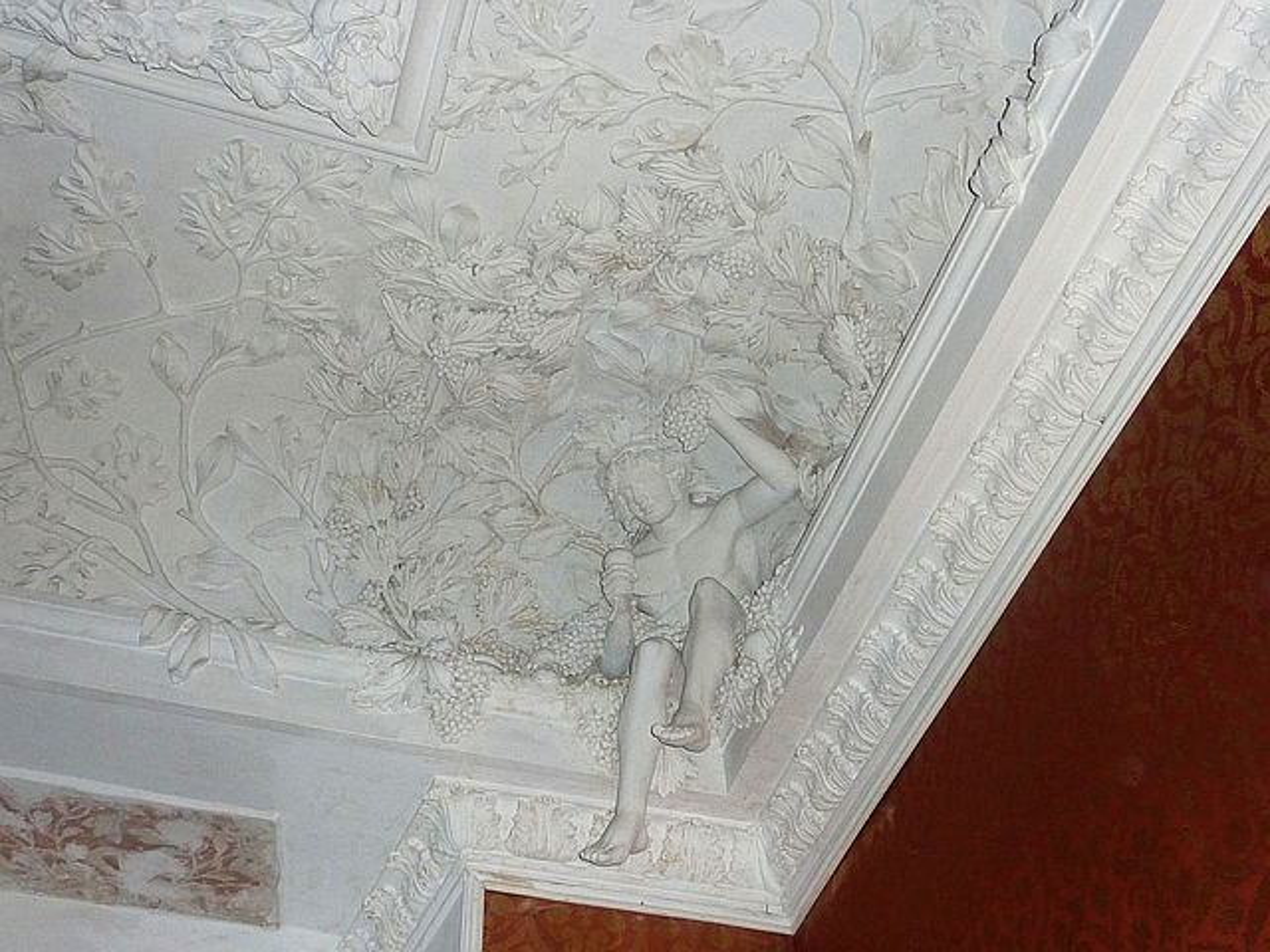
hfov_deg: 45.8
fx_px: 1504
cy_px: 476
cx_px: 635
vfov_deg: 35.1
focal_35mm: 41
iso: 400
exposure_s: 1/30
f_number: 3.4
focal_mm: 4.7
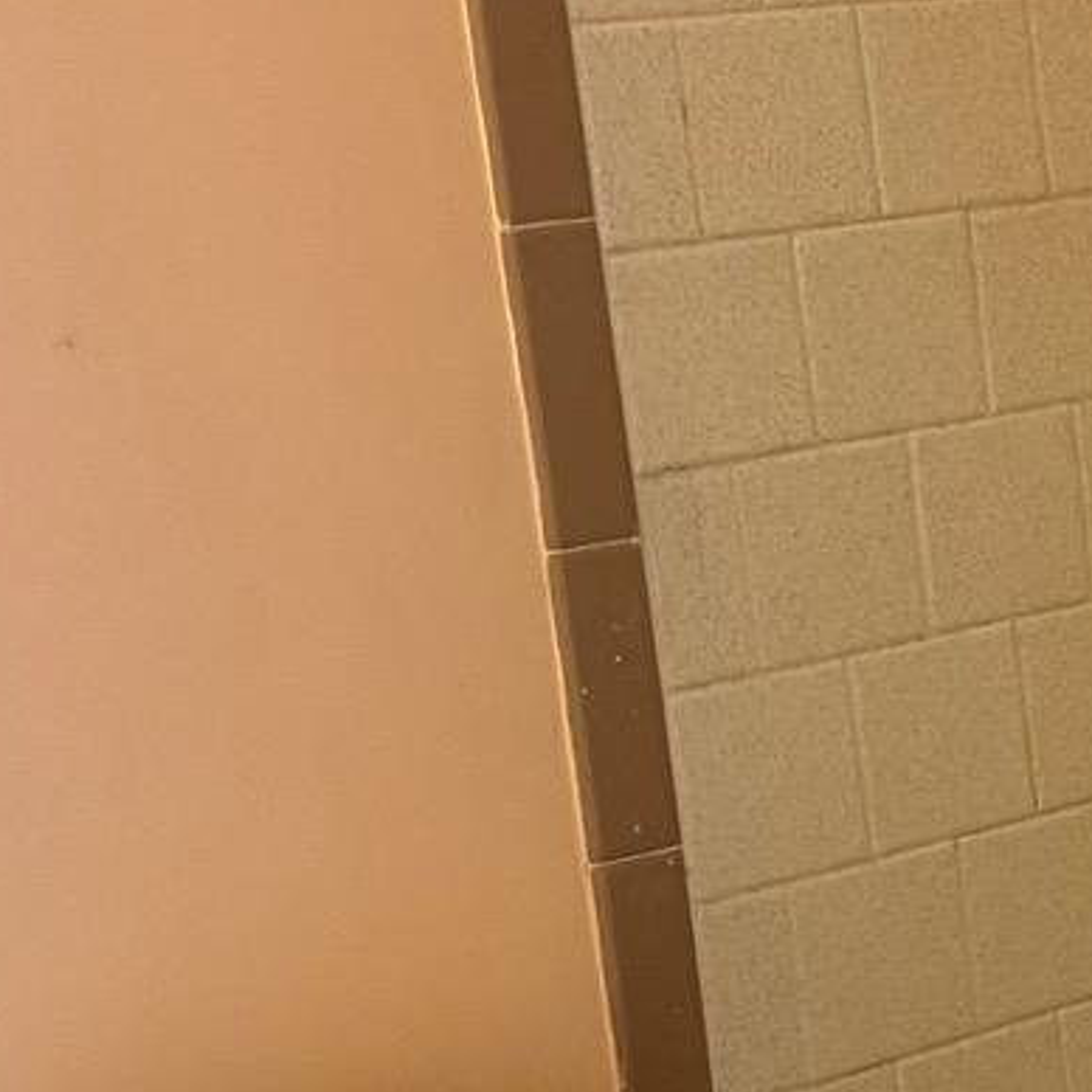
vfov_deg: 15.5
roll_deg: +3.8
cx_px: 1630
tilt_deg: -12.2
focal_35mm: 112
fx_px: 3997
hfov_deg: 14.5
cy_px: 777
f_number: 1.78
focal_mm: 6.76
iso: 500
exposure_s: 1/60
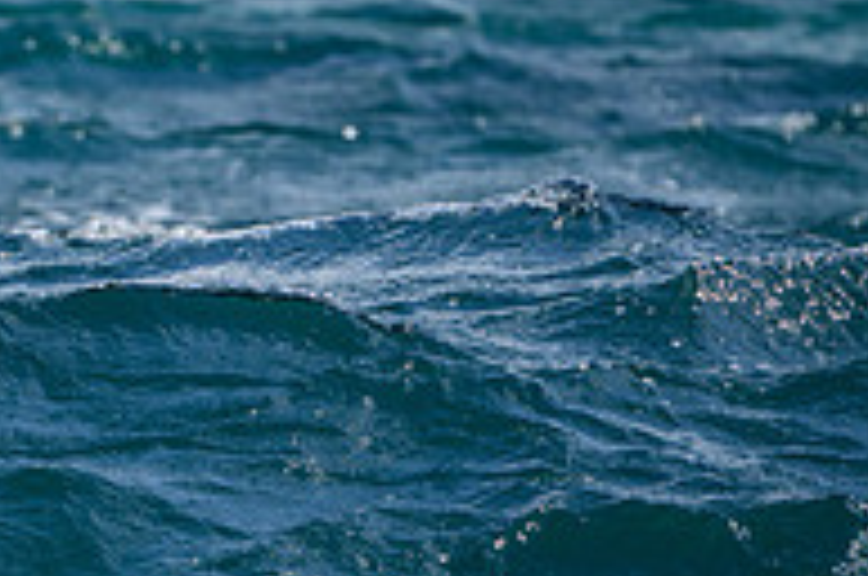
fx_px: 16272
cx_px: -189
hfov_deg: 3.1
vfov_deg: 2.0
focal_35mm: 676
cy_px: 403
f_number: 8
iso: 200
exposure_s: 1/800
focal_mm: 200
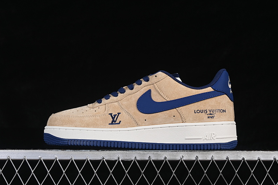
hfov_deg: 26.7
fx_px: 587
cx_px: 140
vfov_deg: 17.9
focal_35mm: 76
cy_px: 92
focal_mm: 50
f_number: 8
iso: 160
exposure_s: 1/80
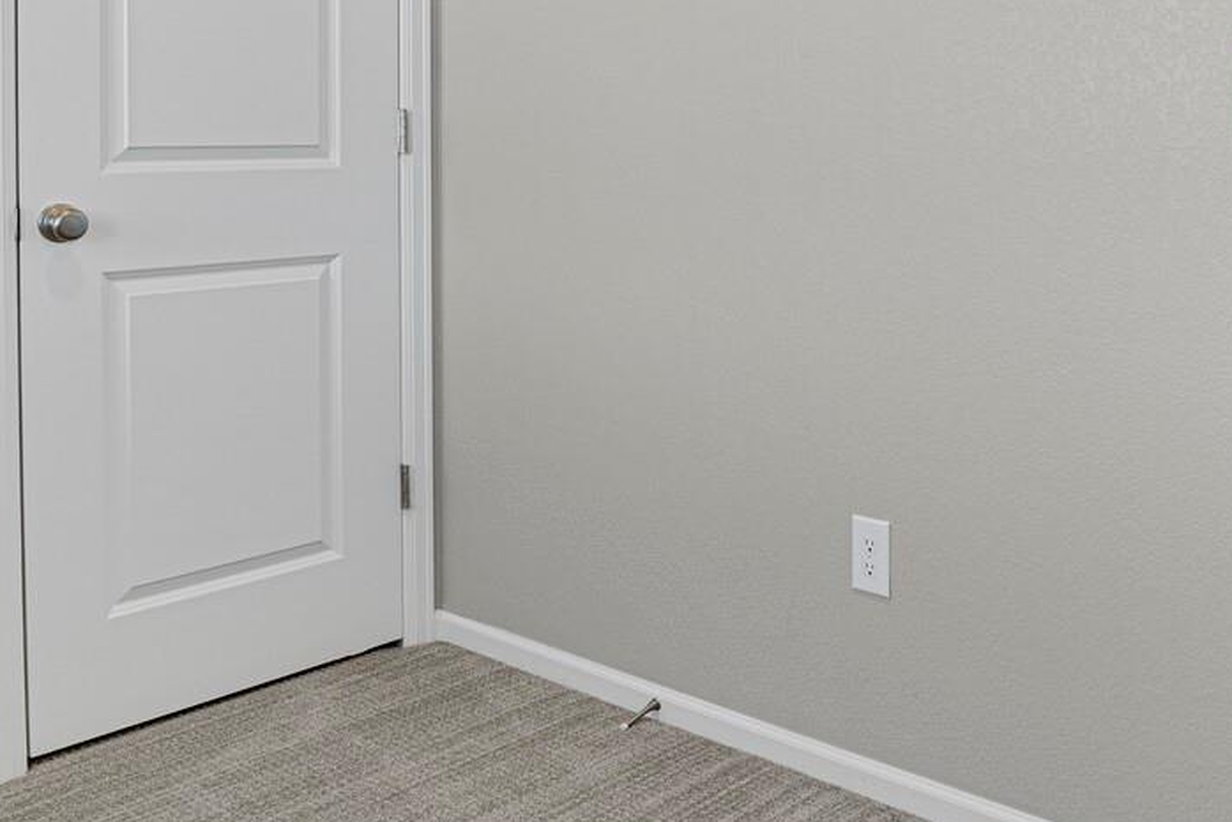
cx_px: 943
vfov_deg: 33.1
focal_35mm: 39
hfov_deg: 47.5
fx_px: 1335
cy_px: 147
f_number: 8
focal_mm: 17
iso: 250
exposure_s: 1/1.25
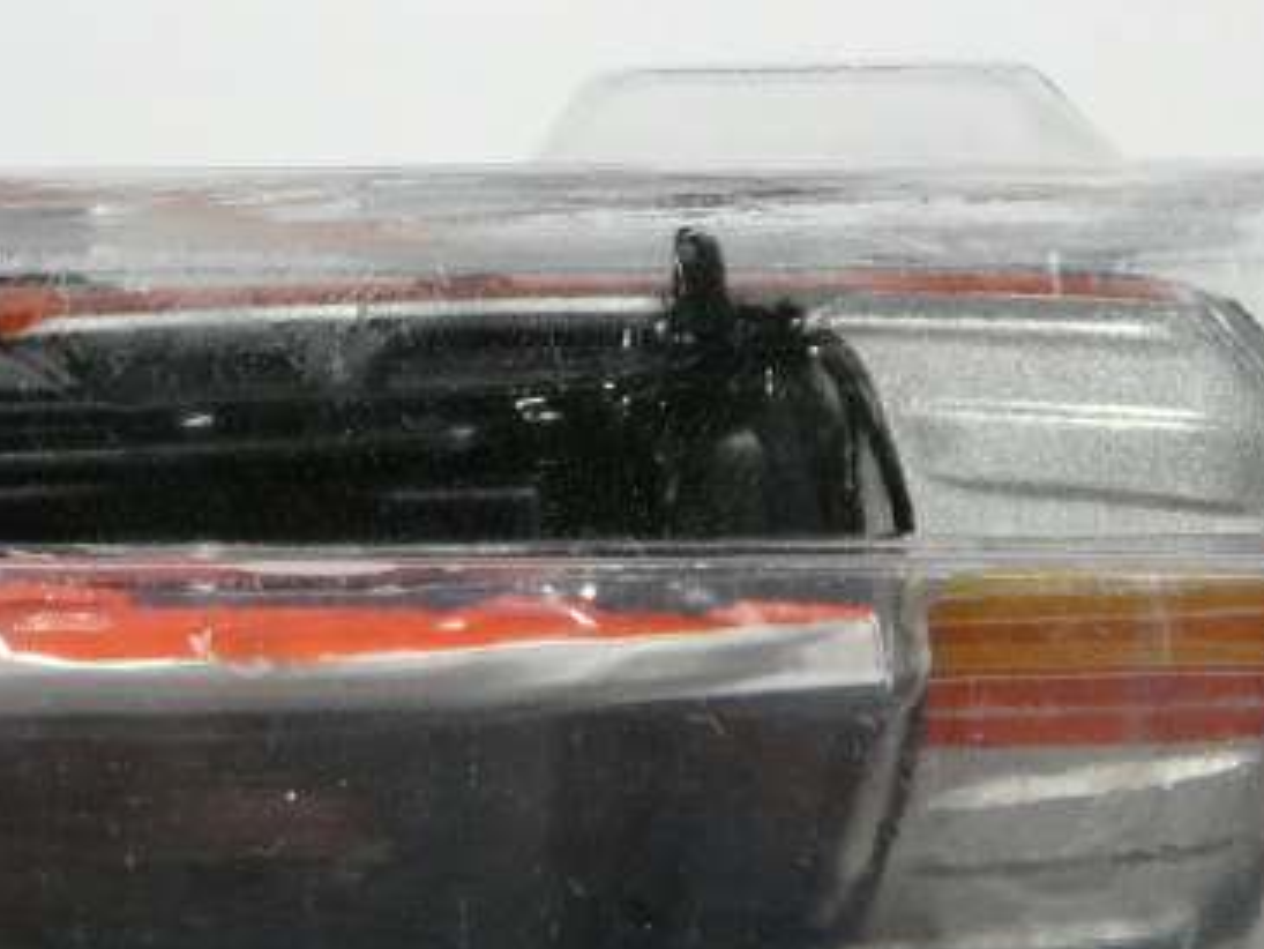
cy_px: 485
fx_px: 7232
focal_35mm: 198
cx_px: 485
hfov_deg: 10.0
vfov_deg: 7.5
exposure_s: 1/50
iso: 100
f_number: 3.2
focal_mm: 11.7
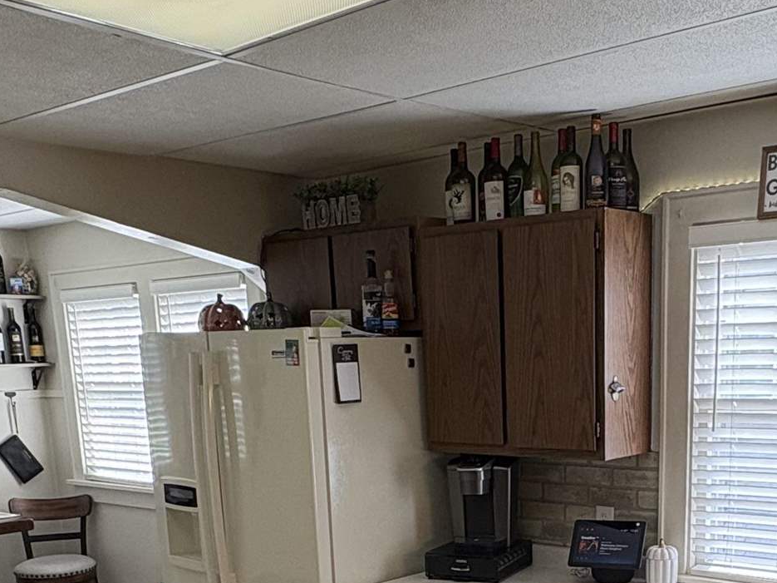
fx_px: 1032
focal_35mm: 46
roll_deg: +1.9
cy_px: 609
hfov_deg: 40.9
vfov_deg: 29.1
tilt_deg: -14.2
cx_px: 500
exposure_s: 1/133
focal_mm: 2.22
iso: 100
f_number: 2.2
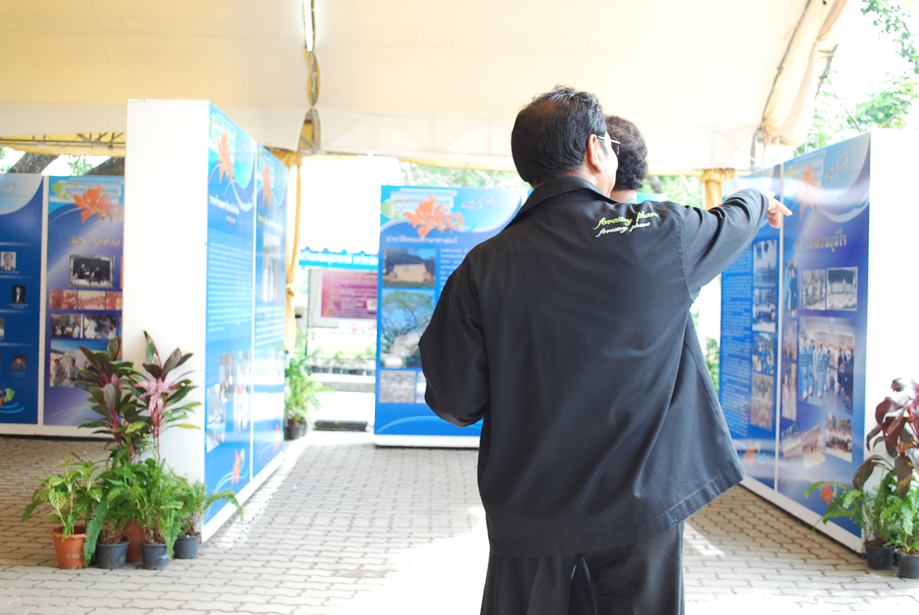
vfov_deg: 37.0
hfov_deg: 53.1
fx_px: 920
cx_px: 460
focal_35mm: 36
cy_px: 308
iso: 400
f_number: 4.2
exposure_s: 1/160
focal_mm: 24
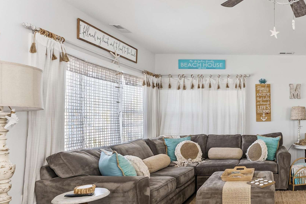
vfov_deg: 49.3
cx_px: 277
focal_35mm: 26
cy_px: 121
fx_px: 221
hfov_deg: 58.9
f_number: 7.1
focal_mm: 14
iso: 640
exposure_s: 1/25
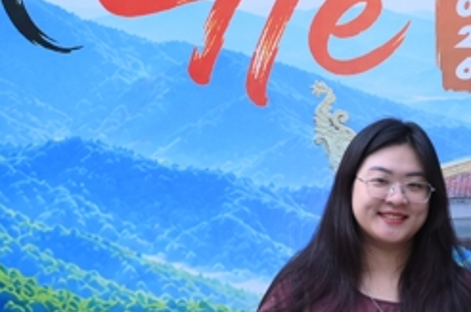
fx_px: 2390
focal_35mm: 183
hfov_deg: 11.2
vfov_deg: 7.5
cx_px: 443
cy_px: 247
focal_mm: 46
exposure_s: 1/200
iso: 200
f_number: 4.5
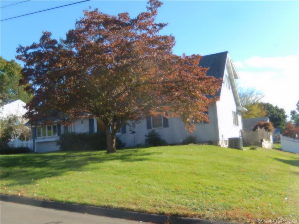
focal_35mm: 36
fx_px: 311
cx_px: 150
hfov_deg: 51.4
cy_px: 112
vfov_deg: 39.7
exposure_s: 1/400
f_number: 4
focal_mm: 6.5
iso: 125
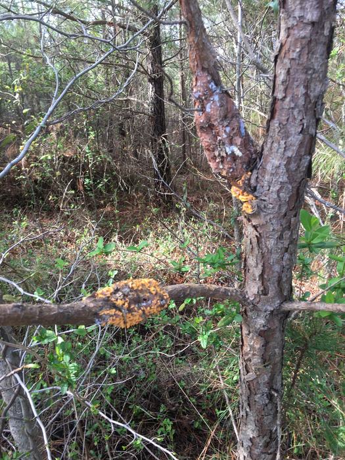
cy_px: 230
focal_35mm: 29
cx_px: 172
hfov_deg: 48.2
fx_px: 385
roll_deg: +0.1
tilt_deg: -21.3
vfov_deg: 61.7
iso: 25
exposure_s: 1/120
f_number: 2.2
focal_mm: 4.15
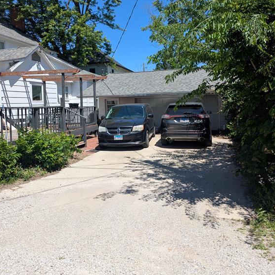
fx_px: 261
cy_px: 103
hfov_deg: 55.6
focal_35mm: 29
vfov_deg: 55.0
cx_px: 135
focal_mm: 6.81
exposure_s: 1/1742
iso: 44
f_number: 1.85
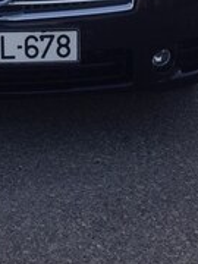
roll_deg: -0.3
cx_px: 0
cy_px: -35
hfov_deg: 15.9
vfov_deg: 20.4
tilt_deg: -3.7
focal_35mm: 91
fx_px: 694
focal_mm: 4.12
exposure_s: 1/417
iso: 50
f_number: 2.4
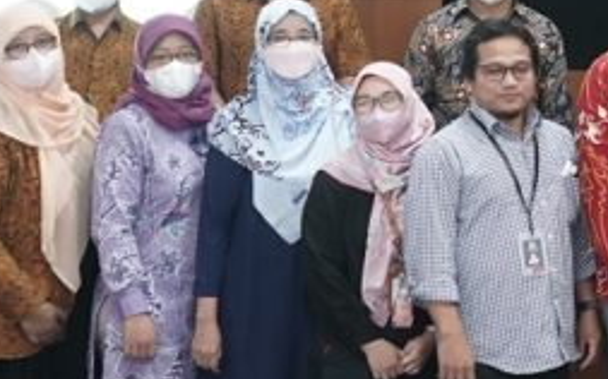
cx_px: 846
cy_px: -70
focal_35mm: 133
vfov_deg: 9.7
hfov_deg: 14.8
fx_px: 2203
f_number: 5
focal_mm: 29
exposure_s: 1/15
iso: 1250
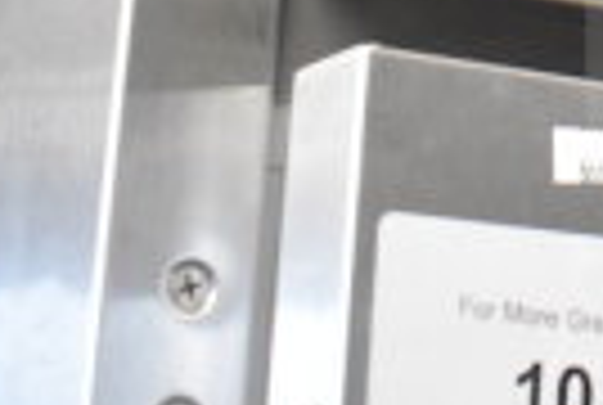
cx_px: 1089
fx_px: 2518
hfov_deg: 12.5
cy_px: -236
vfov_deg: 8.9
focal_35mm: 150
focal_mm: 22
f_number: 5.6
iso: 6400
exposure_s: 1/125
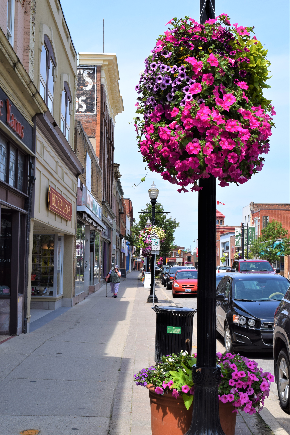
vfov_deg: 43.6
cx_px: 145
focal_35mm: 45
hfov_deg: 29.9
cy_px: 218
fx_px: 544
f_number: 10
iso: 200
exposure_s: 1/400
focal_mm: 30
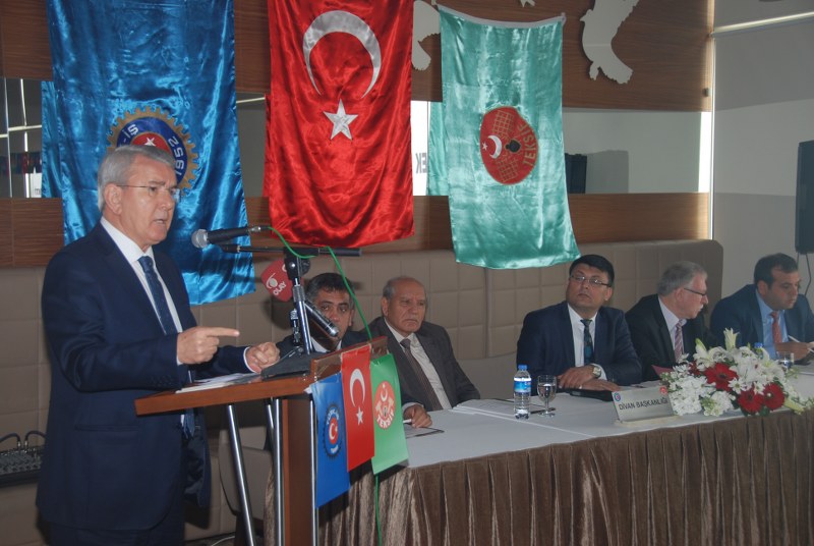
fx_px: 1223
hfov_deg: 36.8
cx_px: 407
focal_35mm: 54
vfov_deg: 25.1
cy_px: 273
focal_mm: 36
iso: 200
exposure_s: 1/60
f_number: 4.5
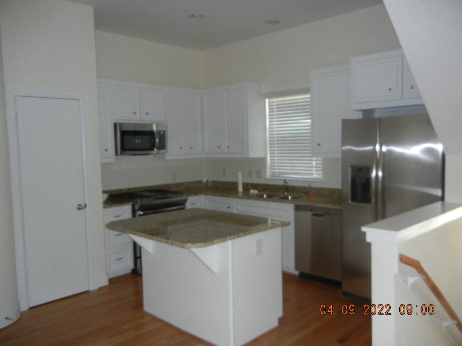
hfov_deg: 60.0
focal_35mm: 30
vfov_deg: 46.8
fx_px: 400
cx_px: 231
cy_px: 173
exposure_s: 1/30
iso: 200
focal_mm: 5.4
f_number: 3.5
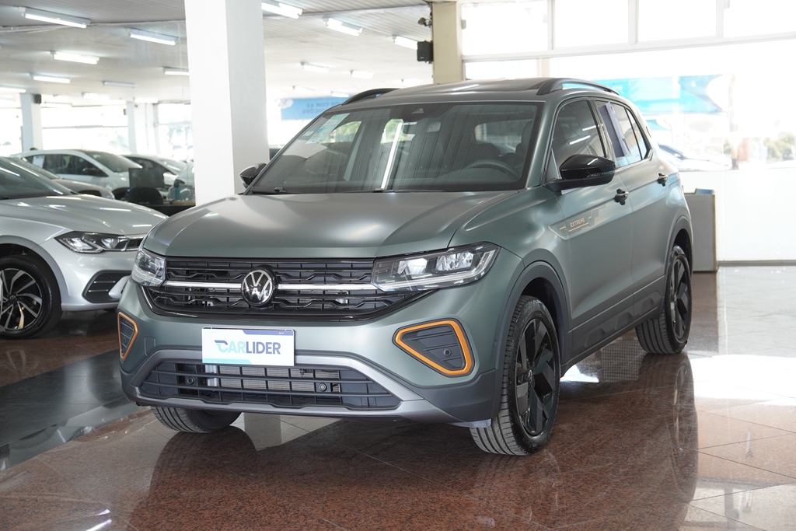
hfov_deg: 35.0
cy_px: 266
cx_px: 398
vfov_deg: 23.8
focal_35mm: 57
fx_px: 1260
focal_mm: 38
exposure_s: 1/60
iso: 400
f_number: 2.8
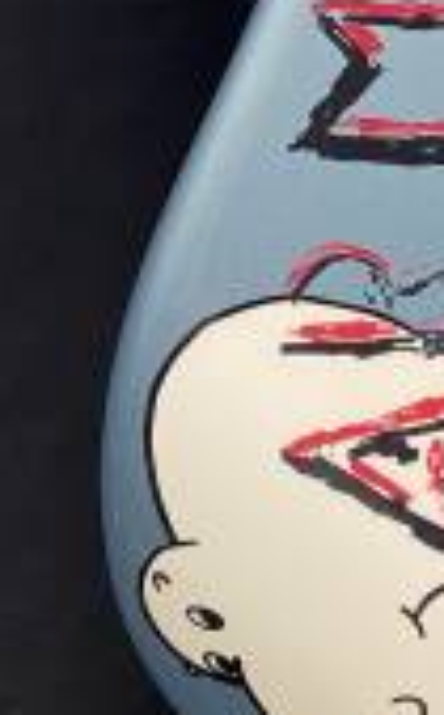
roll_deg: -0.7
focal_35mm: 85
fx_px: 1653
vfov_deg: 23.7
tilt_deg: -12.8
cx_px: 812
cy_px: 55
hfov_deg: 13.6
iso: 100
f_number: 1.8
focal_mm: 4.25
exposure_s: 1/43
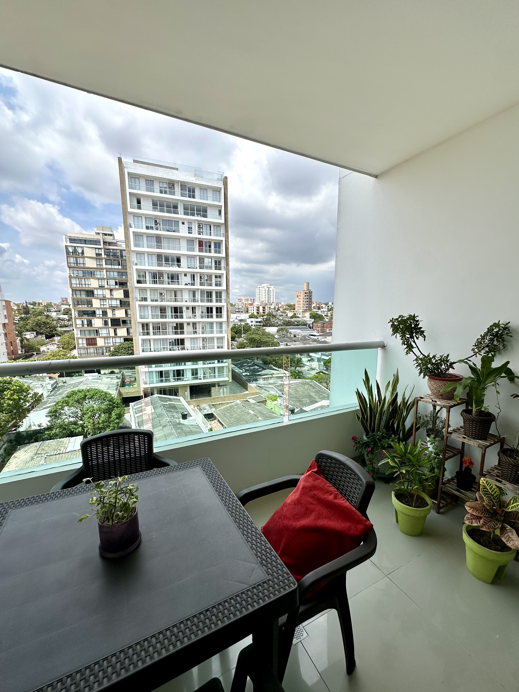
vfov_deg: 98.0
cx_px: 275
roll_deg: -1.5
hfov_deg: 81.7
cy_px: 367
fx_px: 300
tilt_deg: -10.5
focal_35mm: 15
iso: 50
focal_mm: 2.22
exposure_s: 1/1949
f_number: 2.2
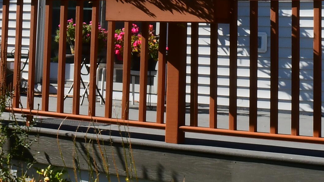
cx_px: 16
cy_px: -104
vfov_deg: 10.7
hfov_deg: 19.4
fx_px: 928
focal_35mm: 108
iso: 500
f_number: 20
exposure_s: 1/160
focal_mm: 18
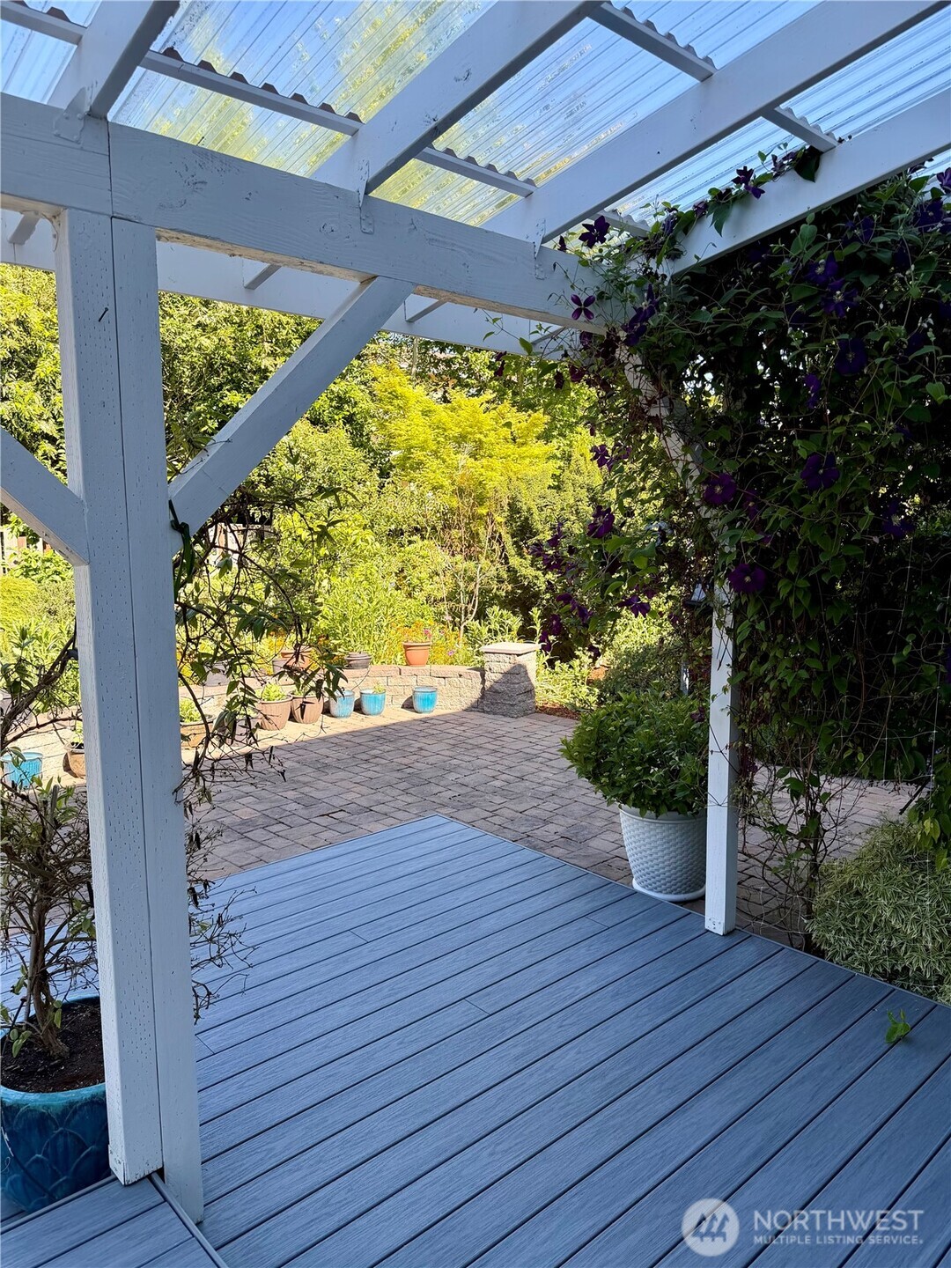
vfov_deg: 71.6
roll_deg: +0.1
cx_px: 476
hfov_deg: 56.8
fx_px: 879
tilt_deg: -7.1
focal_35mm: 24
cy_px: 634
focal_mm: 6.76
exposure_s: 1/708
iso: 80
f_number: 1.78
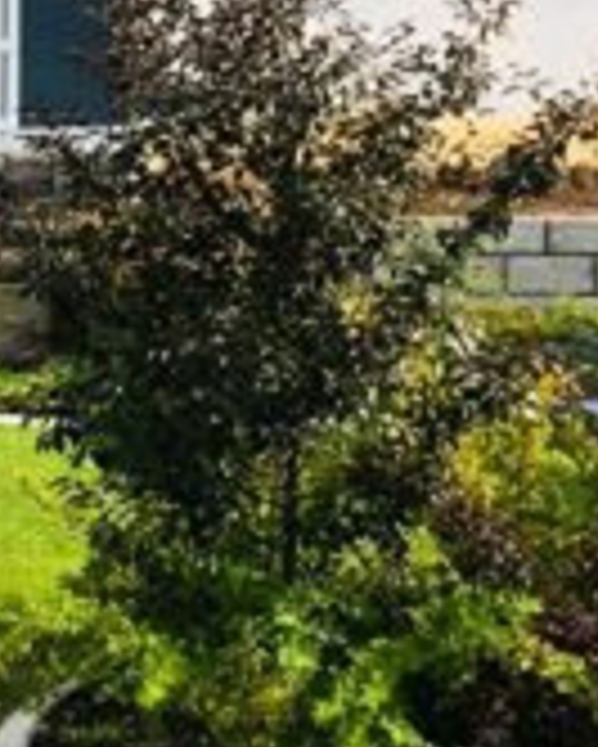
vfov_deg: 17.6
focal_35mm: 109
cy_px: 315
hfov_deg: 11.7
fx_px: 2409
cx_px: -827
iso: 25
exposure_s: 1/874
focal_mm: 4.15
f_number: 2.2
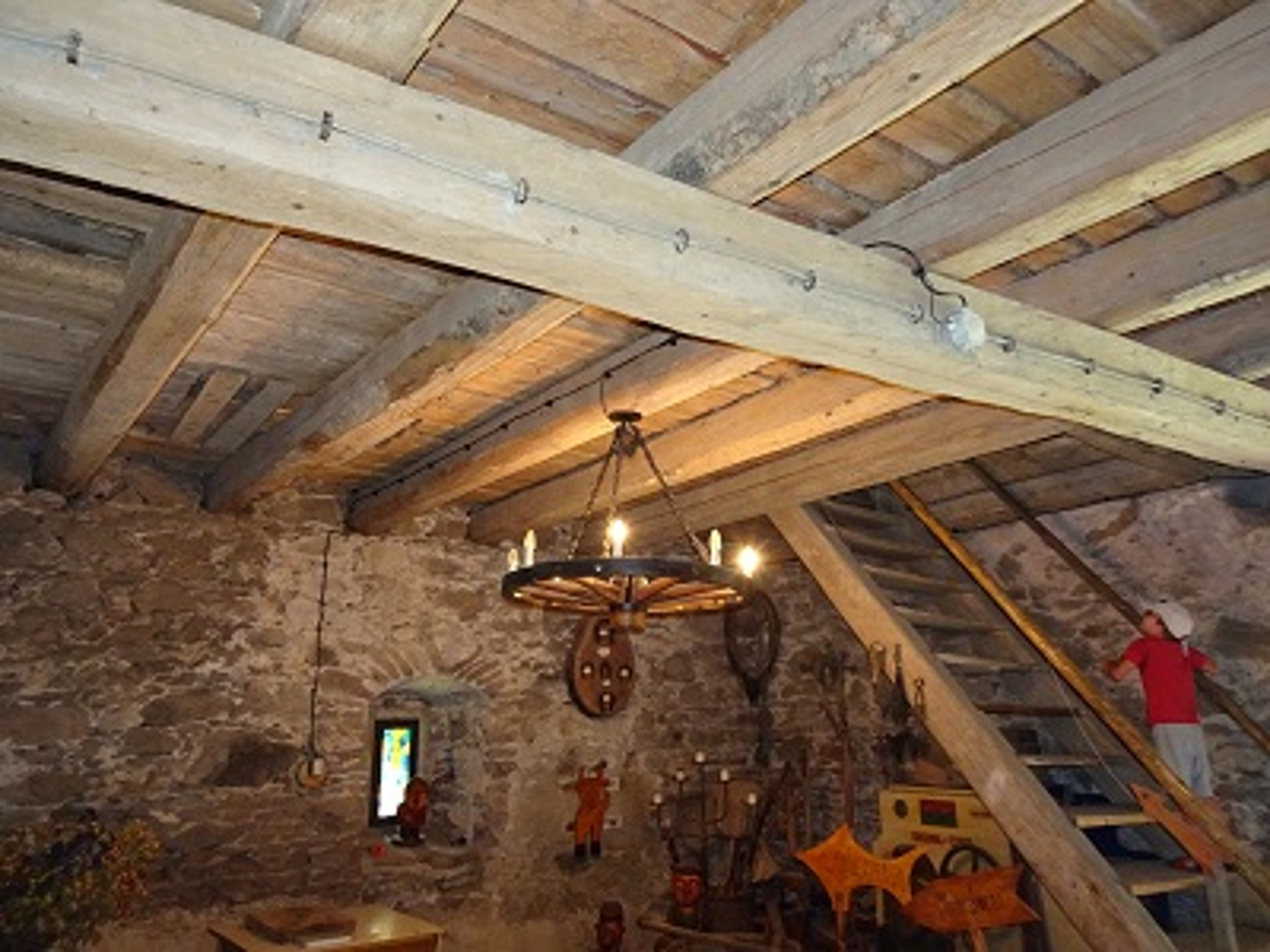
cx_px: 635
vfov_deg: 56.8
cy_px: 476
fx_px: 881
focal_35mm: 24
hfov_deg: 71.6
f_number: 3.5
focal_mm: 4.1
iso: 800
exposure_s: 1/30
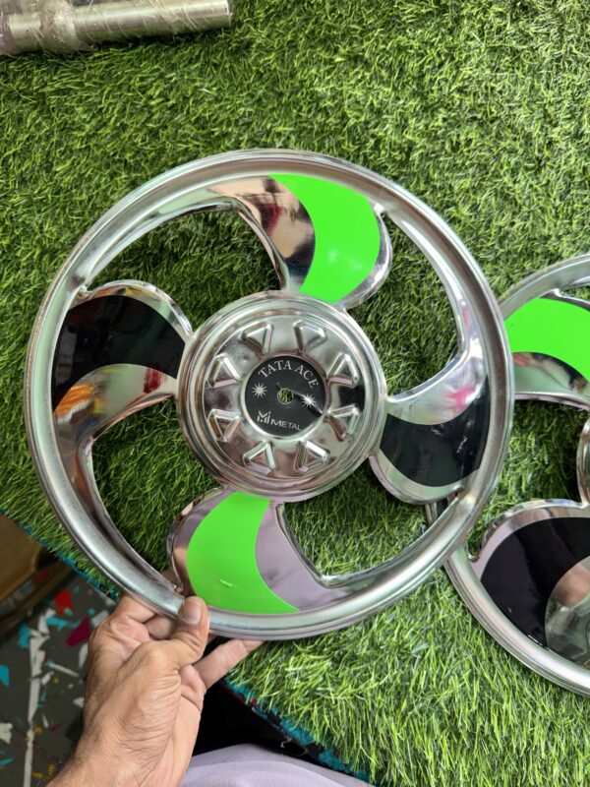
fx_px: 545
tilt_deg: -83.7
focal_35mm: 24
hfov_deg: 56.8
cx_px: 295
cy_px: 394
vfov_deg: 71.6
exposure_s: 1/100
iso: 100
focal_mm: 6.76
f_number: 1.78
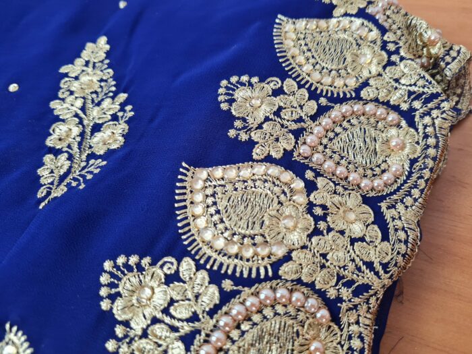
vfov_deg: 53.1
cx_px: 236
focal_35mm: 26
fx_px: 355
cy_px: 177
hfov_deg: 67.3
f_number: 1.8
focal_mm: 5.4
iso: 160
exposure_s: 1/120
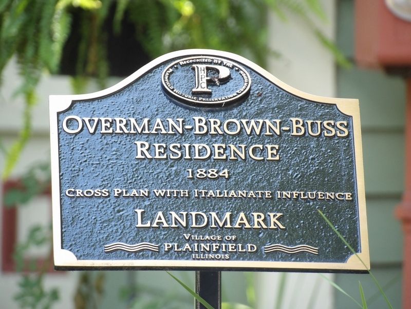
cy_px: 154
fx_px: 7171
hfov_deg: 3.3
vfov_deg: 2.5
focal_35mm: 604
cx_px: 206
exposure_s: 1/79
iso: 200
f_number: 4.2
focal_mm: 108.3
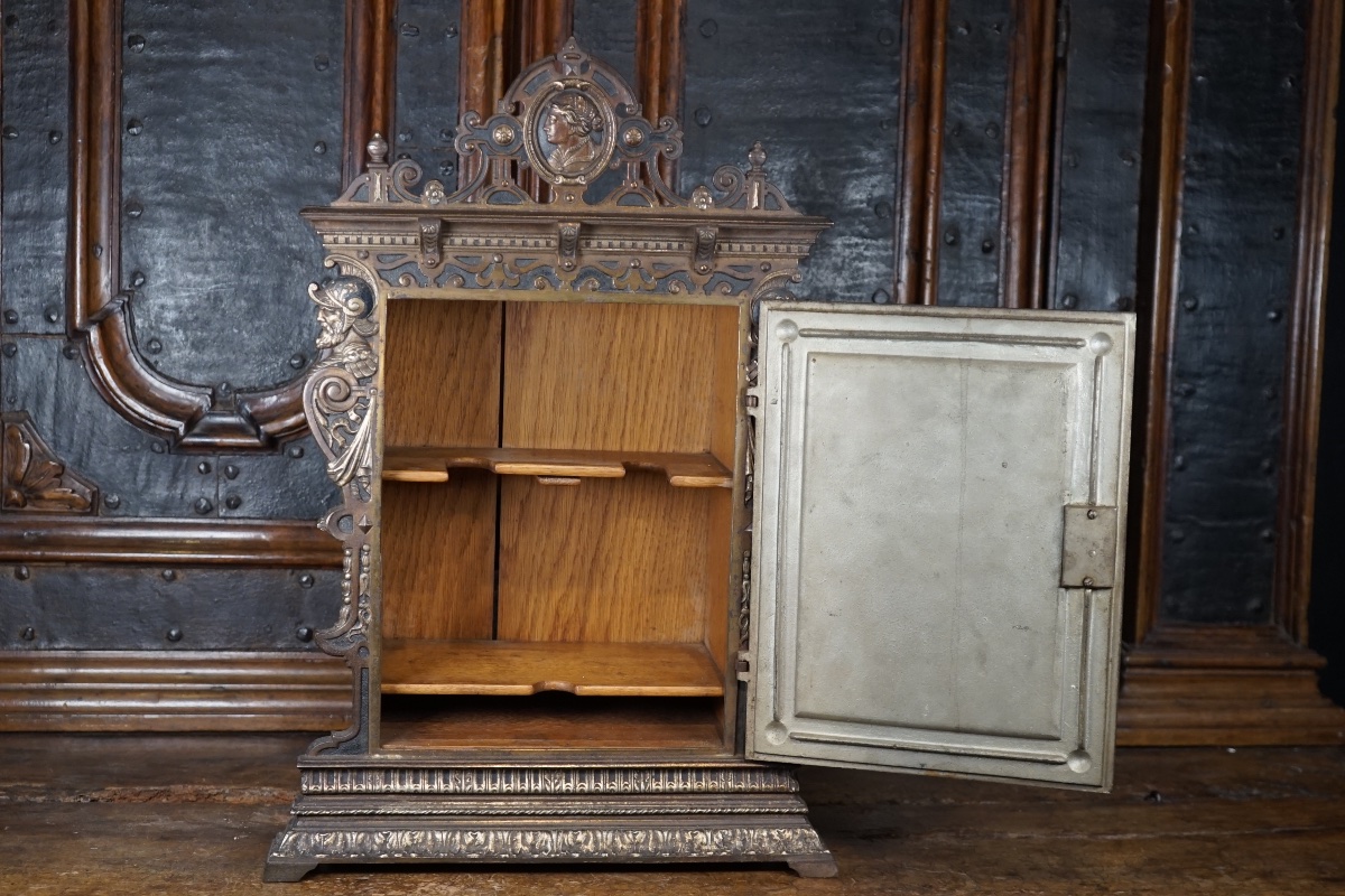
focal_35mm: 49
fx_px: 1831
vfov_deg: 27.5
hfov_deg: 40.3
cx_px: 672
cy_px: 448
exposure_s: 1/160
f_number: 4
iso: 800
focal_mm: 33
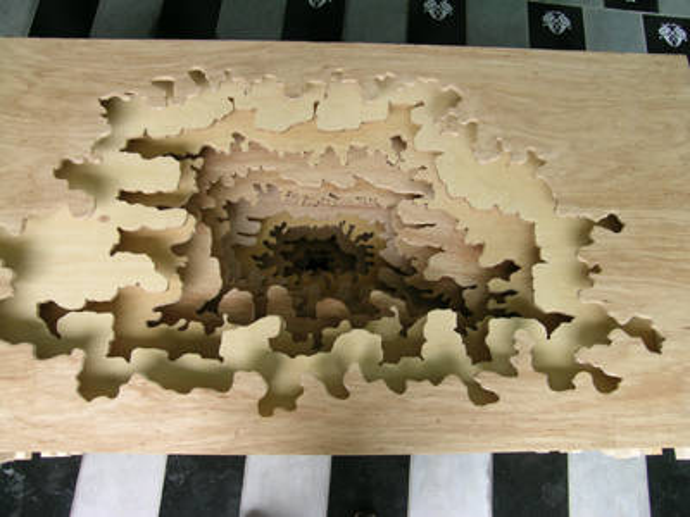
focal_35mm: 28
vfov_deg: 49.7
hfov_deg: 63.4
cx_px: 345
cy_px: 258
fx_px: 558
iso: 50
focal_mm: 5.8
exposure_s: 1/64.1
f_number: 3.1
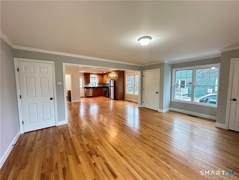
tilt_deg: -4.8
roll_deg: +0.0
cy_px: 90
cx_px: 120
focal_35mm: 14
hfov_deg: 102.1
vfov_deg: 85.7
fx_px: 97
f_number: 2.2
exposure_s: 1/60
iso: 320
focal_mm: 2.22
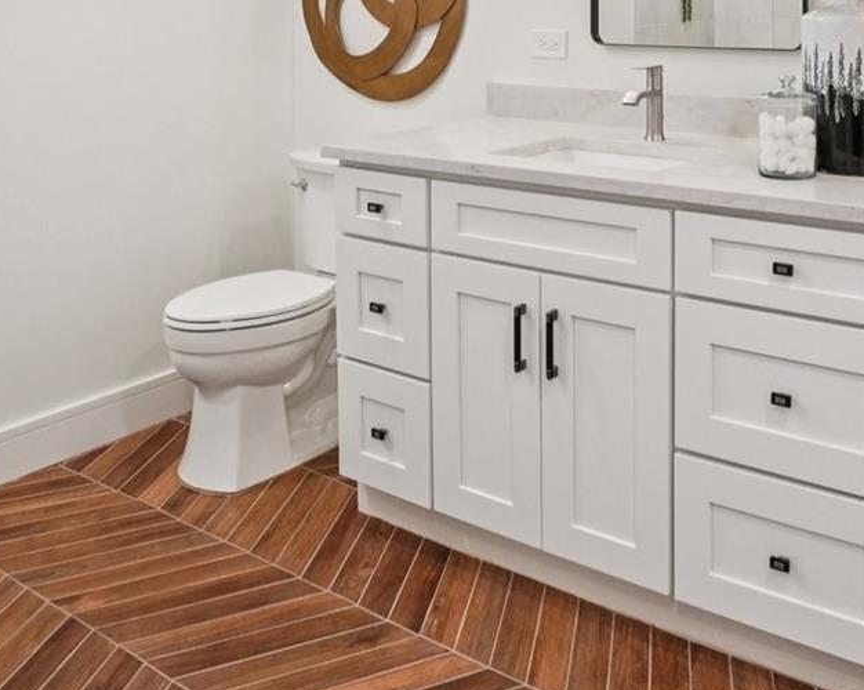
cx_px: 602
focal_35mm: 36
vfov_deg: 38.2
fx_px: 920
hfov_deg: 49.1
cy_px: 62
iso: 400
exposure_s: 1/30
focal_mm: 10
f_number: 8
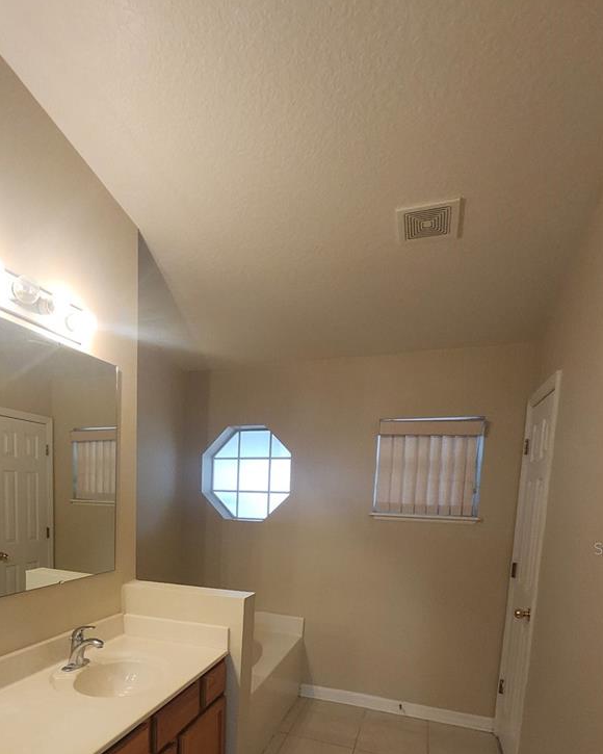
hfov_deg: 63.8
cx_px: 200
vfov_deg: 73.2
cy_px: 548
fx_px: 468
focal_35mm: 21
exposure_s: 1/60
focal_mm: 1.74
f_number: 2.2
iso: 400
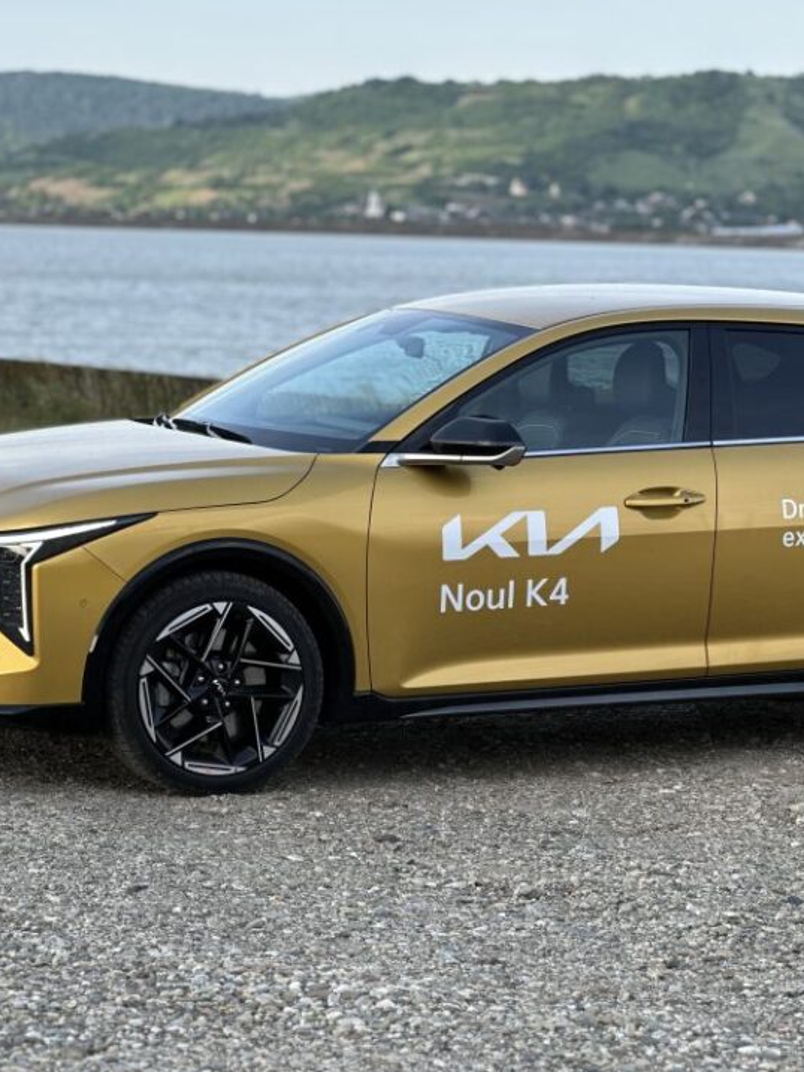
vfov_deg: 17.9
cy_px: 537
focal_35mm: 110
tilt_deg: -3.8
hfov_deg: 13.5
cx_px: 457
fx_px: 3406
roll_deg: -1.3
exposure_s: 1/121
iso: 25
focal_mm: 9
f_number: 2.8
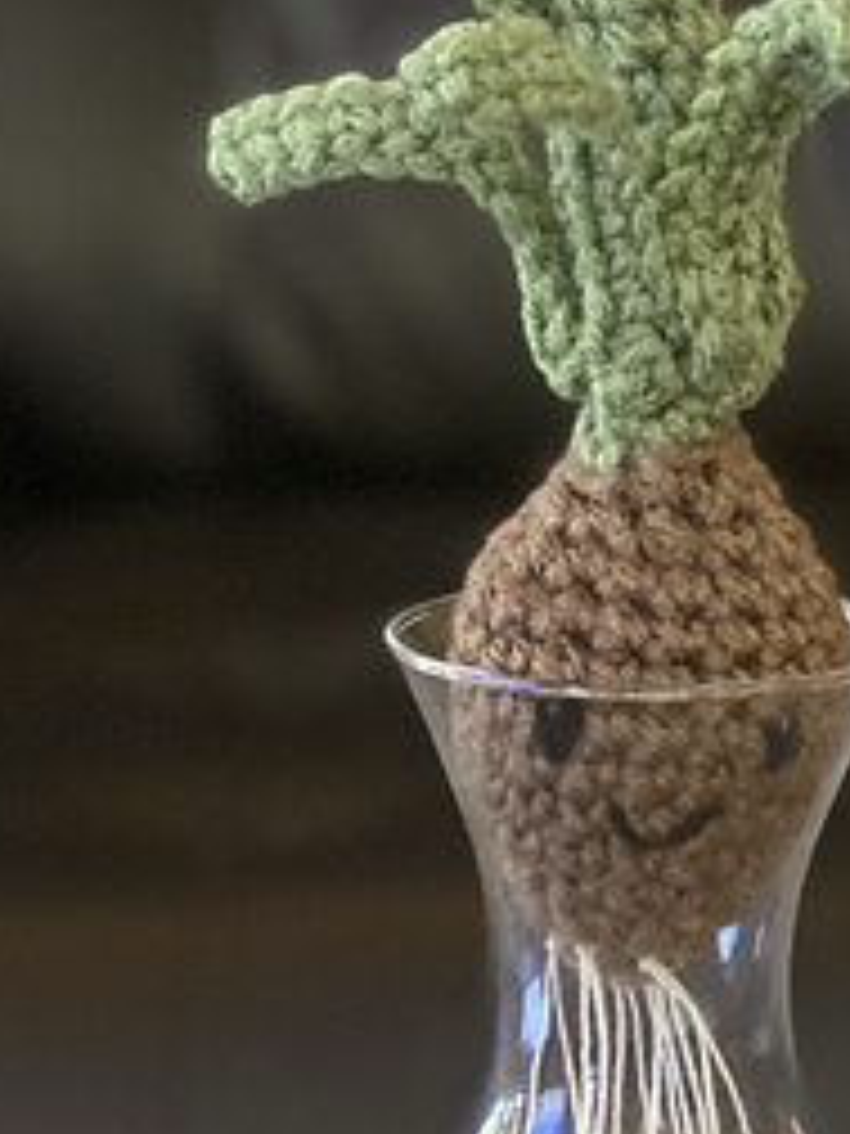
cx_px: 544
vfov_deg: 14.9
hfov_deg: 11.2
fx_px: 4322
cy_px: 567
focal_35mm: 132
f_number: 2
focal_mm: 6
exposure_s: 1/40
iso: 200
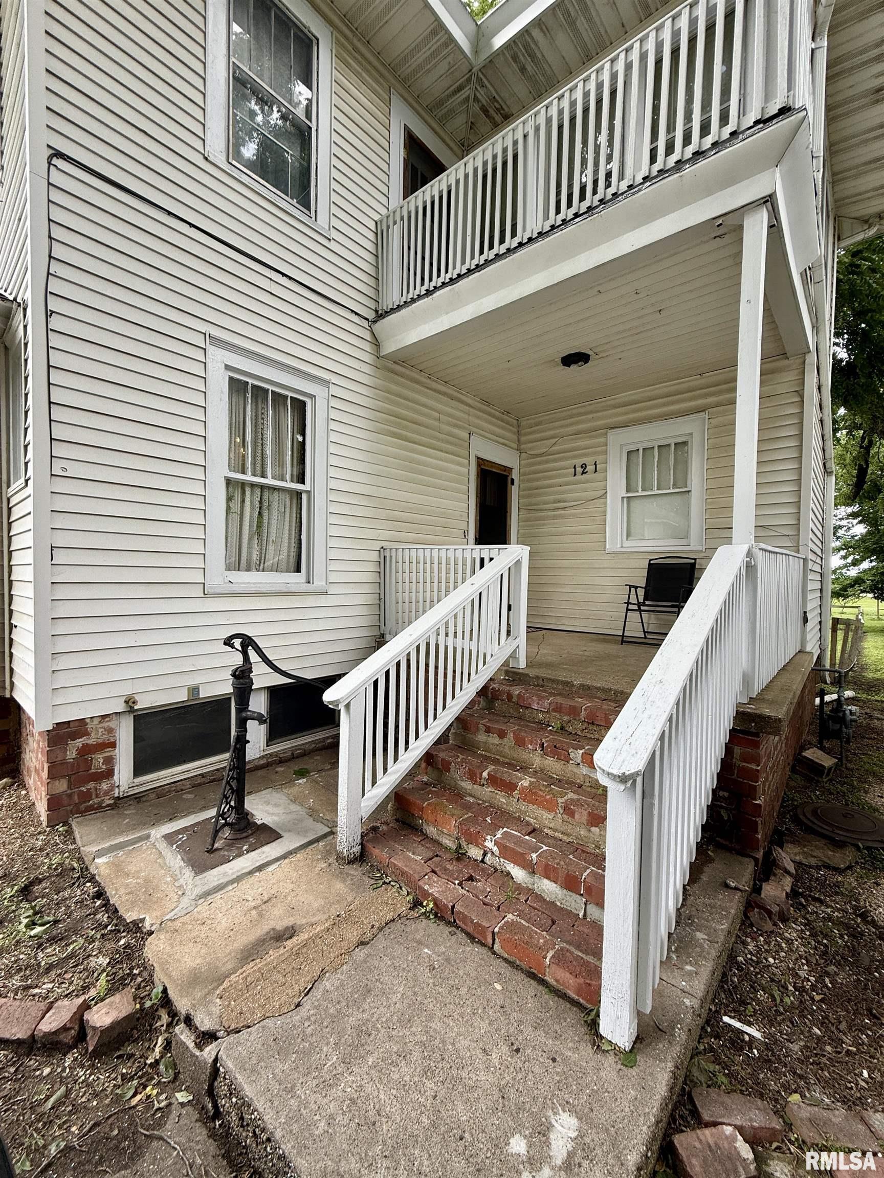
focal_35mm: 14
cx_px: 442
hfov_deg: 85.7
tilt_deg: -1.2
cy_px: 589
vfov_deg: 102.1
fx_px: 477
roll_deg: -1.1
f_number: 2.2
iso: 50
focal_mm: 2.22
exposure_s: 1/237
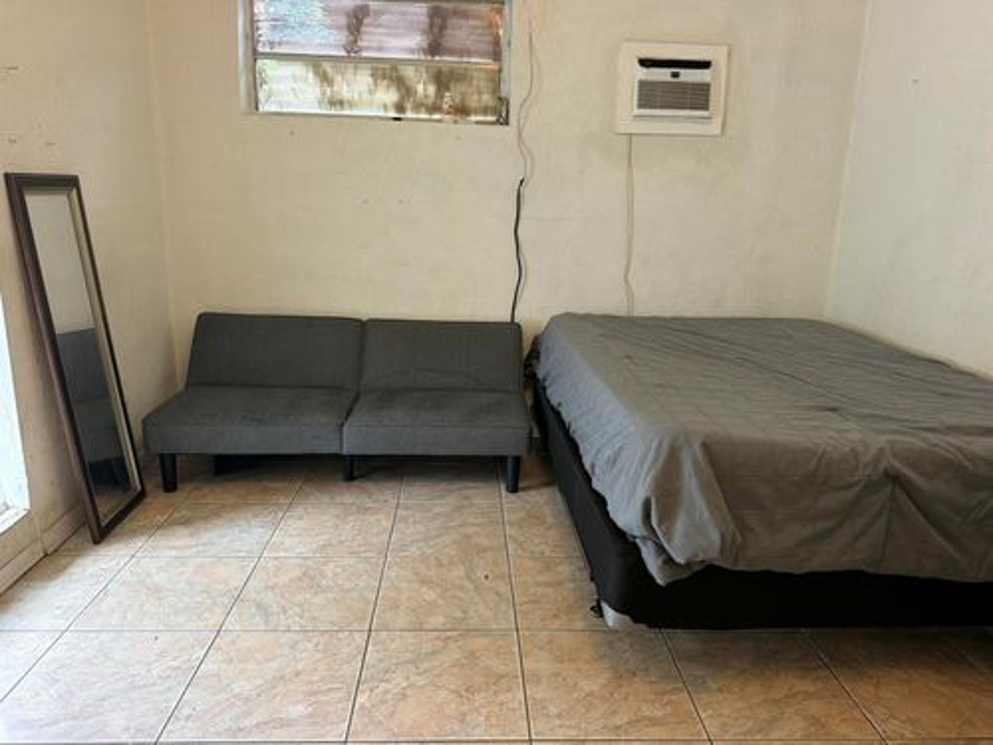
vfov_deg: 56.8
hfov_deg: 71.6
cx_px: 496
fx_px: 688
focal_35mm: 24
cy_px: 372
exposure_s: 1/60
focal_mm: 6.76
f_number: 1.78
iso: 250
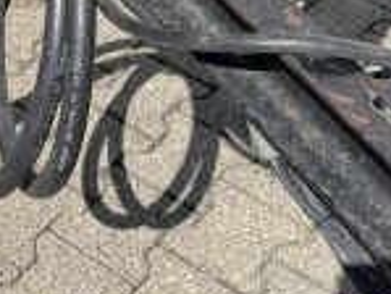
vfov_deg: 13.8
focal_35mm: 103
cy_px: -89
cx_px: -89
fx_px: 1164
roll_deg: -1.7
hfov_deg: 18.0
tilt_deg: -36.4
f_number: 1.78
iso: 80
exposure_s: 1/3413
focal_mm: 6.76
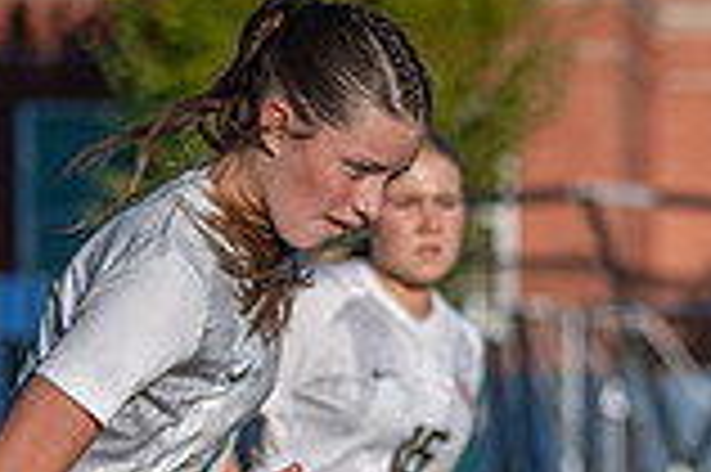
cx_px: 919
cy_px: 606
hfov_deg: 6.0
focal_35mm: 344
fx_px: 6787
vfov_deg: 4.0
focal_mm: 75
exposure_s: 1/3200
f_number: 2.8
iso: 200
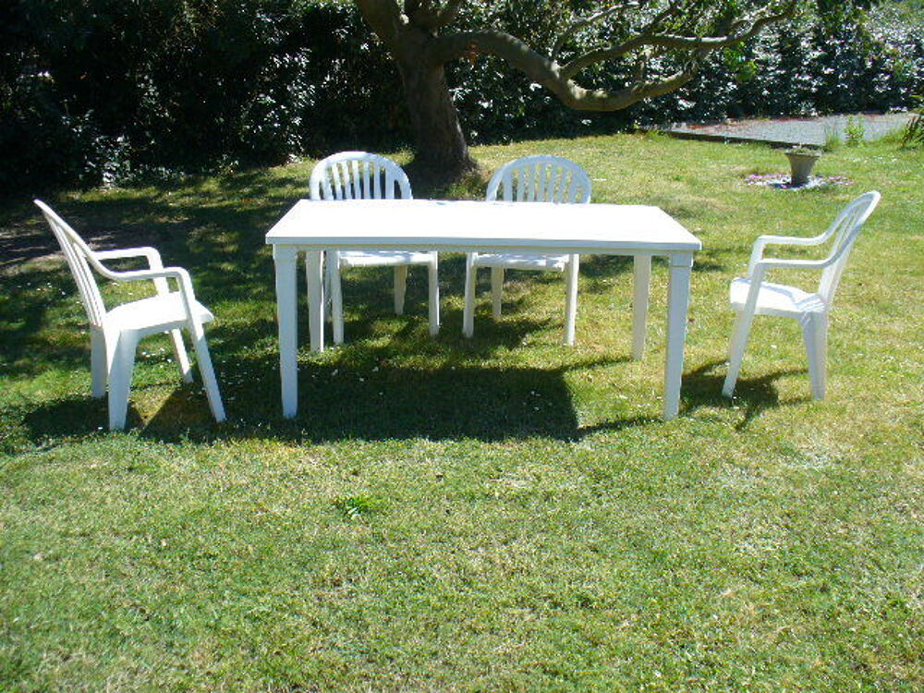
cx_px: 462
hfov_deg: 50.1
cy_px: 346
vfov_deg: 38.7
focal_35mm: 37
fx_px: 988
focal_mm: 6.1
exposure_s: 1/200
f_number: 5.6
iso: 80
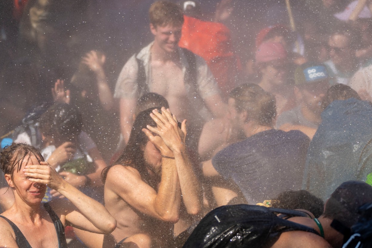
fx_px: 1591
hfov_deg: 13.3
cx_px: 185
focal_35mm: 154
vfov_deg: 8.9
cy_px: 123
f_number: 5.6
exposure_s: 1/2000
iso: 320
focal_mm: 152
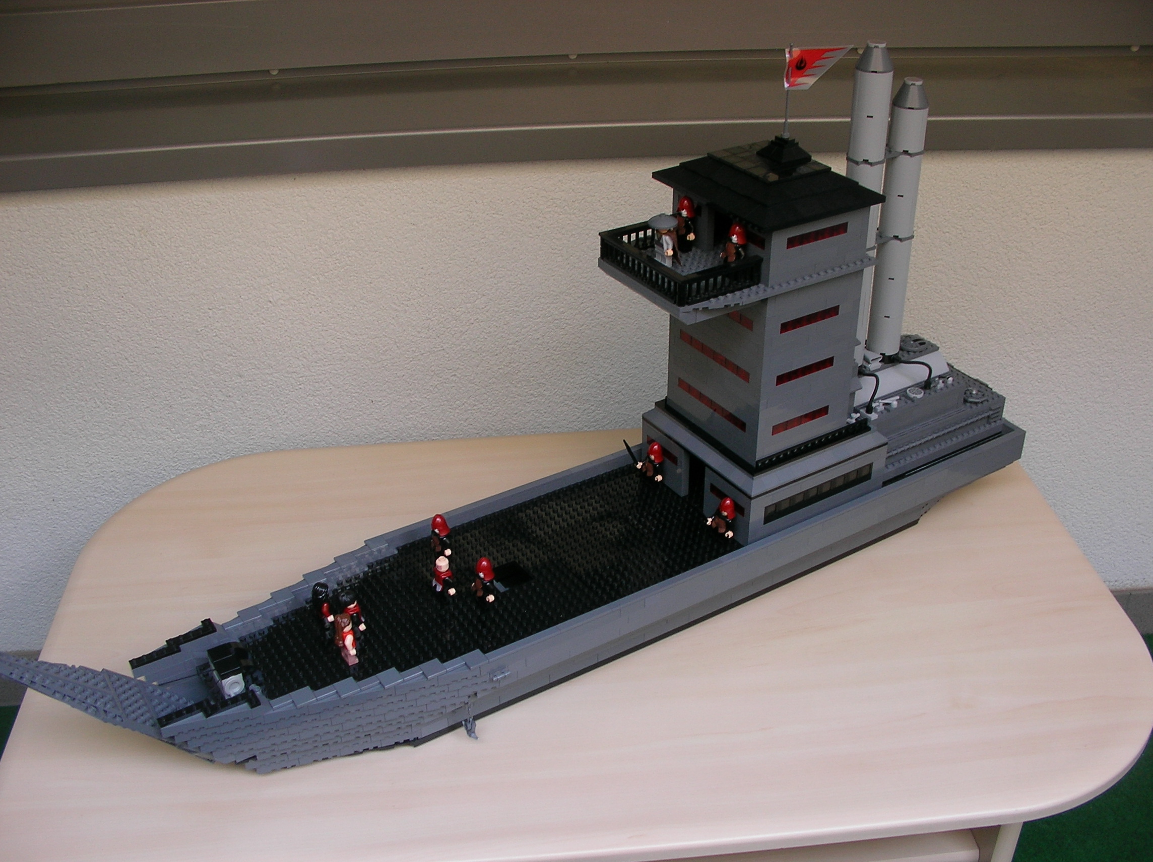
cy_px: 431
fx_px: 1265
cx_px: 576
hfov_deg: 49.0
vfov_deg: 37.7
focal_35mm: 38
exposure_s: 1/49.8
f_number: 3.5
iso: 50
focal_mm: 5.8
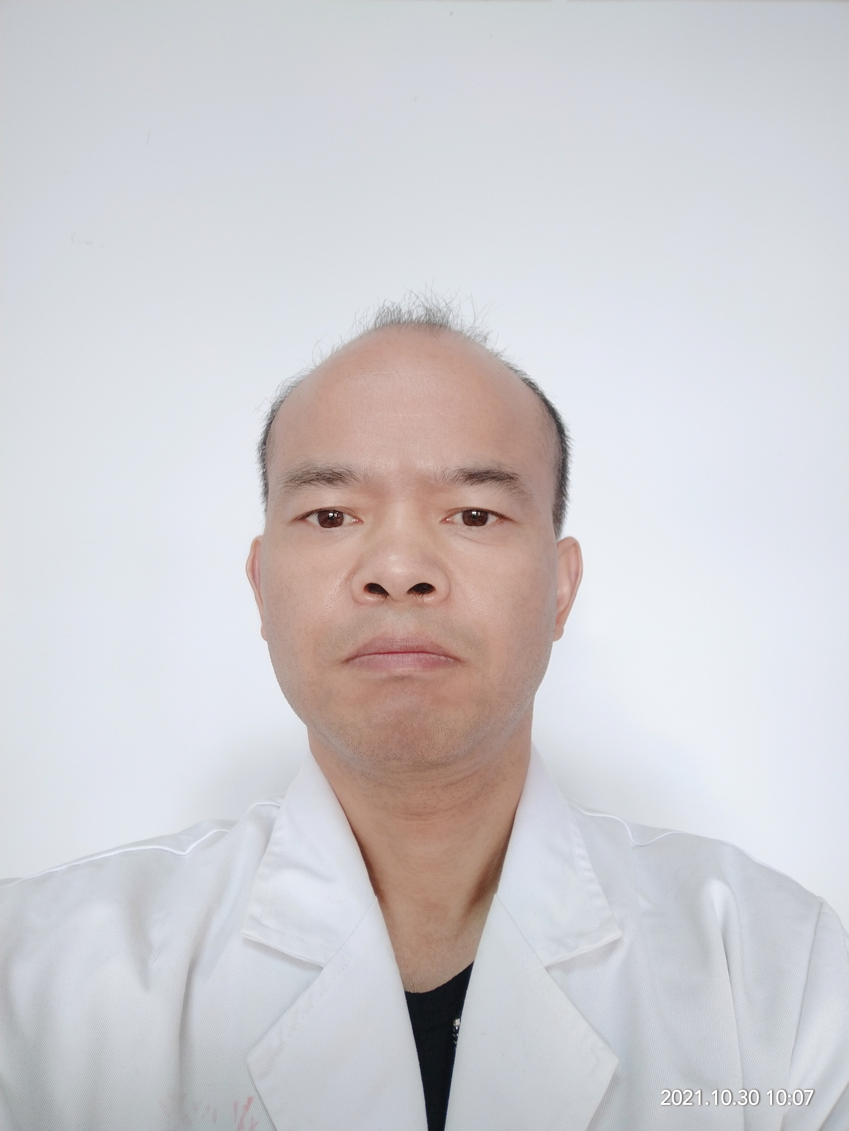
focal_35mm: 29
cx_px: 424
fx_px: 948
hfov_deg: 48.2
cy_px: 566
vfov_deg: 61.7
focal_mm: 3.87
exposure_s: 1/33.3
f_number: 2
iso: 81
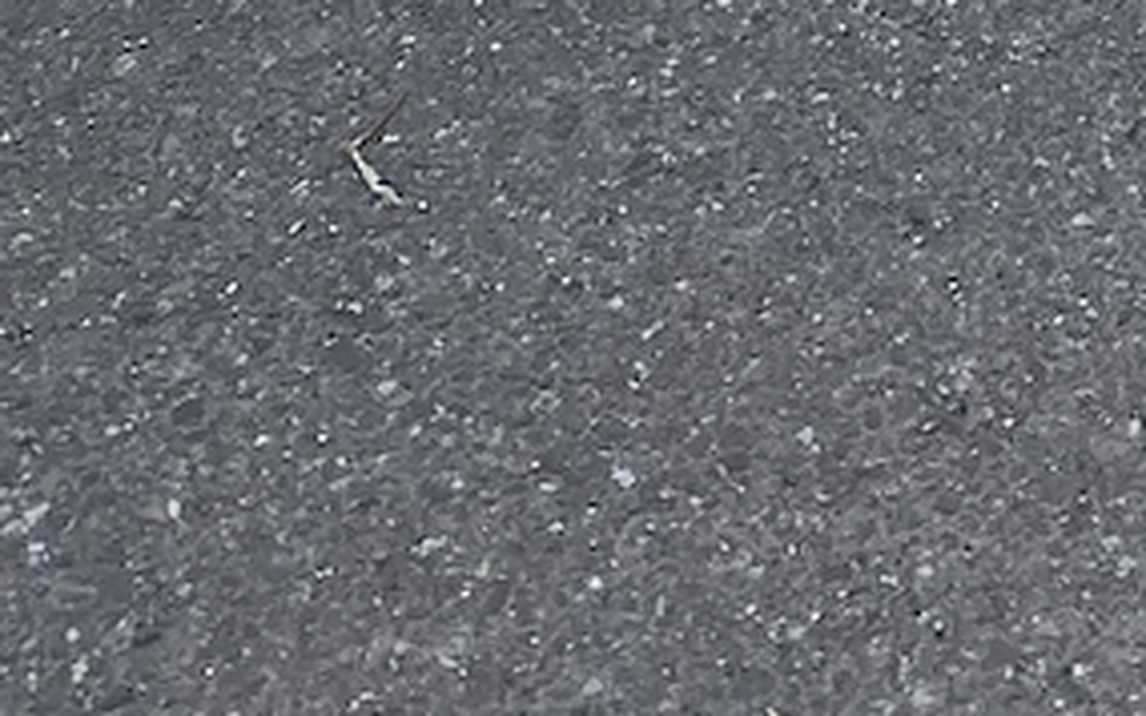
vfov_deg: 7.7
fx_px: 4028
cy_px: -1899
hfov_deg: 15.6
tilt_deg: -7.7
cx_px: 1359
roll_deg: -0.4
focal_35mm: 129
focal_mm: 4.25
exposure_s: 1/126
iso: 40
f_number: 1.8
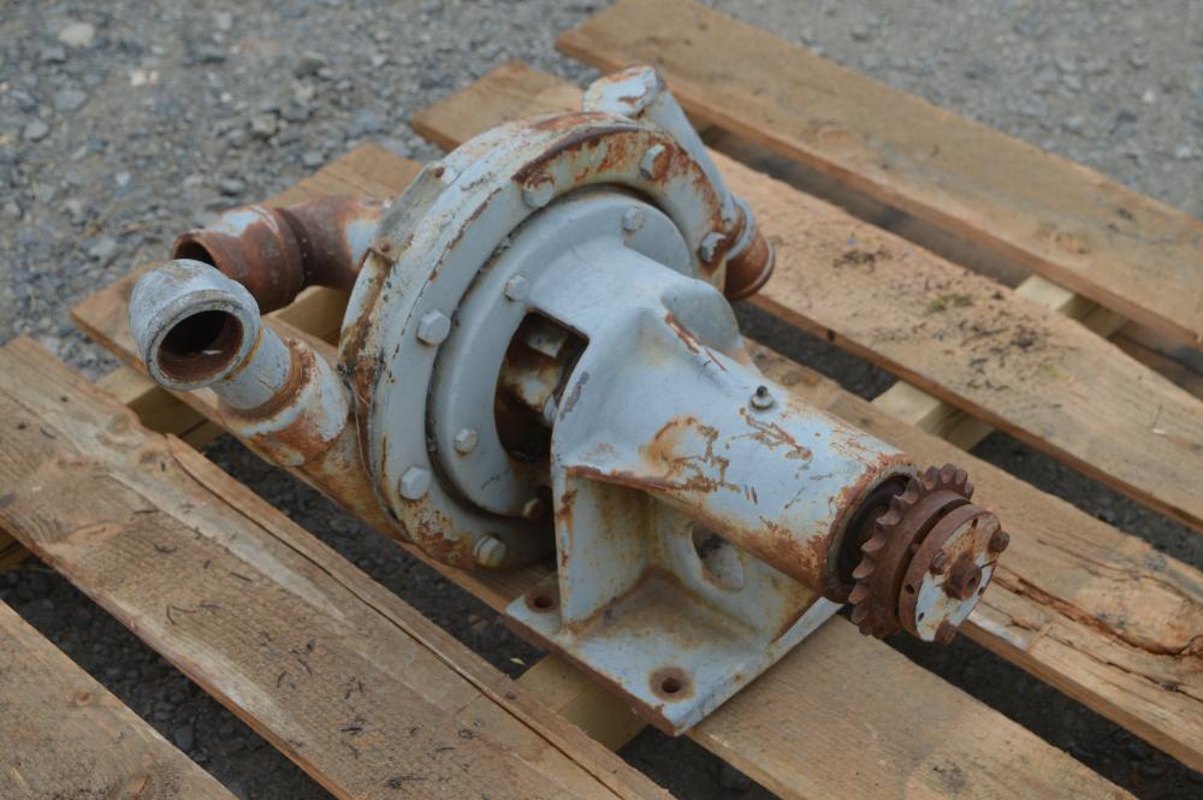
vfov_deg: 21.5
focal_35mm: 63
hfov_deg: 31.9
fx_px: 2103
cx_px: 602
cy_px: 400
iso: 100
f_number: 7.1
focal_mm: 42
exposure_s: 1/200
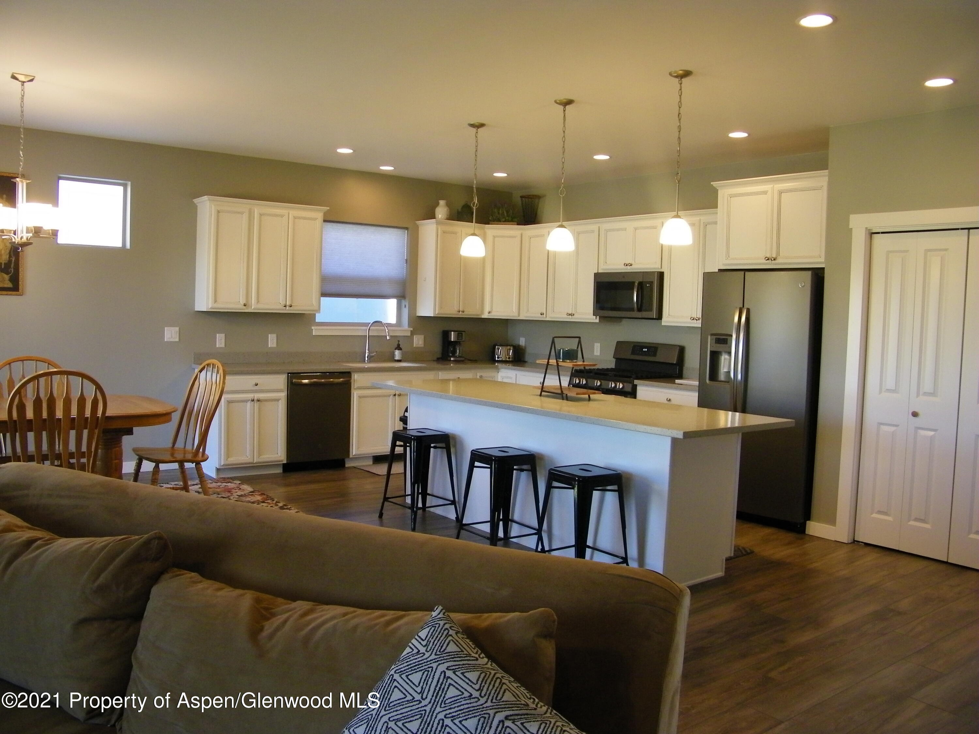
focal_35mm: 28
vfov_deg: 49.7
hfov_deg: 63.4
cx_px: 490
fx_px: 792
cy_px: 367
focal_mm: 5
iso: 200
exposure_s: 1/50
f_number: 3.5
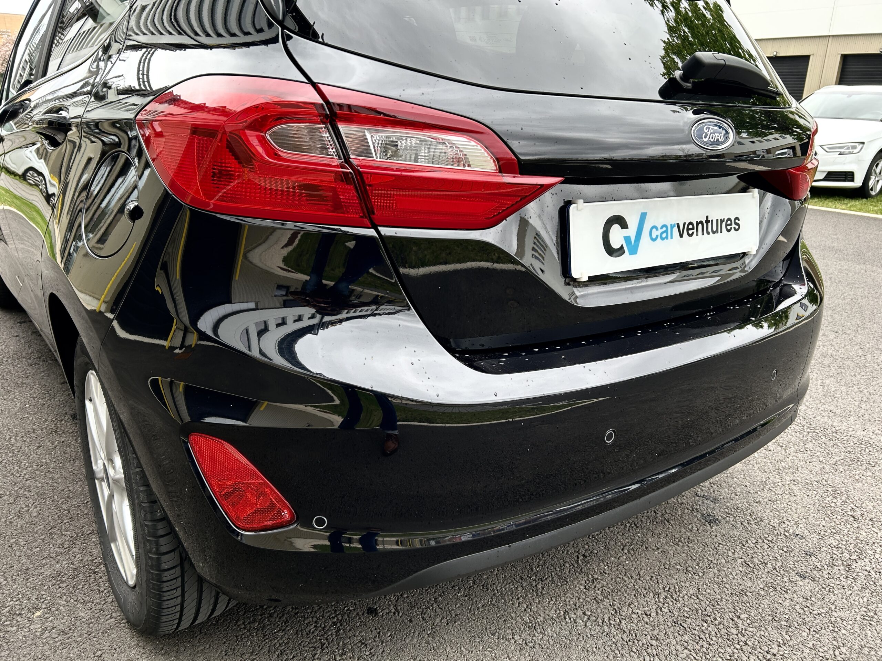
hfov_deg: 67.3
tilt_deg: -18.1
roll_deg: -1.6
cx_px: 441
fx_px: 662
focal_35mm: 26
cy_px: 330
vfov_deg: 53.1
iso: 40
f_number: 1.5
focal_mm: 5.7
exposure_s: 1/189
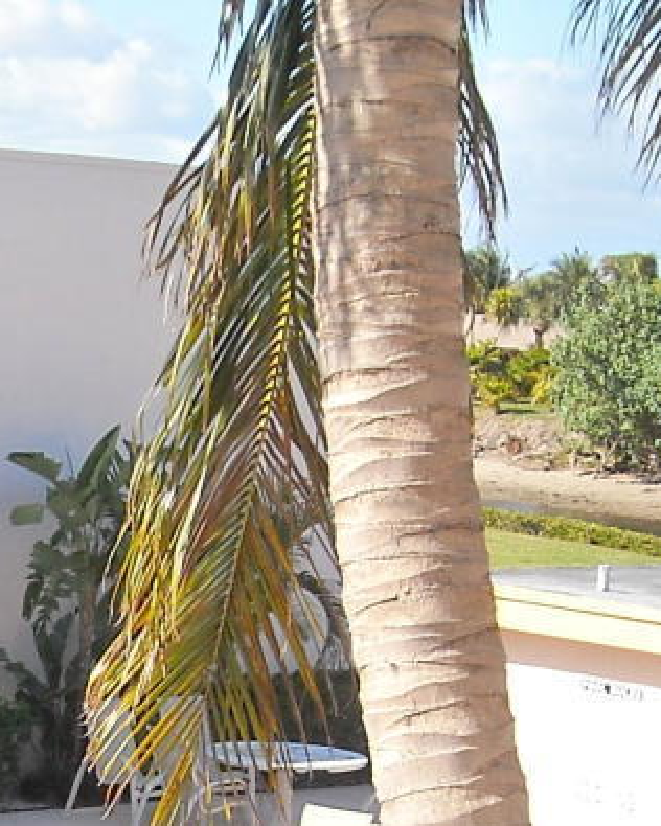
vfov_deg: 16.1
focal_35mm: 118
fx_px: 2886
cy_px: 736
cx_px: -62
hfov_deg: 12.8
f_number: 5.6
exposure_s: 1/184
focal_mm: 5.7
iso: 64
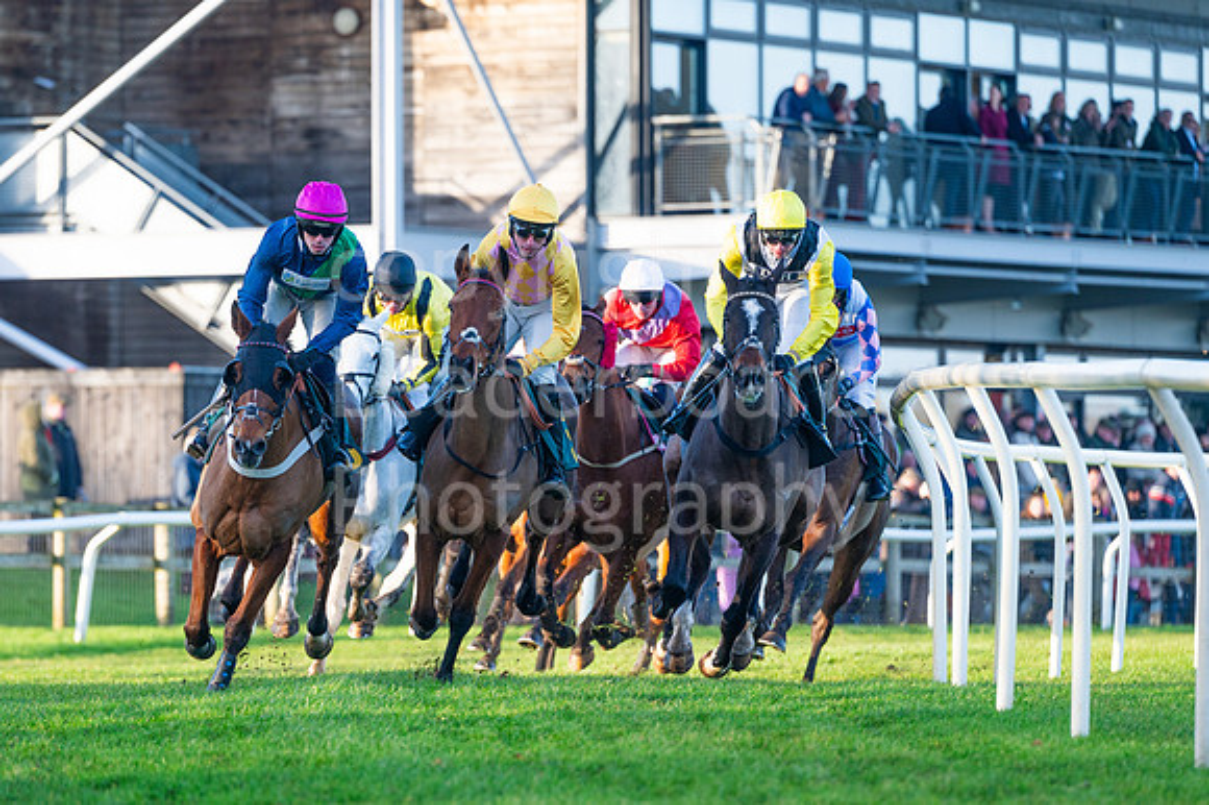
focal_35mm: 255
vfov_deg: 5.4
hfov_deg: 8.1
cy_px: 442
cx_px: 531
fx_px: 8562
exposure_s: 1/1250
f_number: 3.5
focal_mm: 200
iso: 320
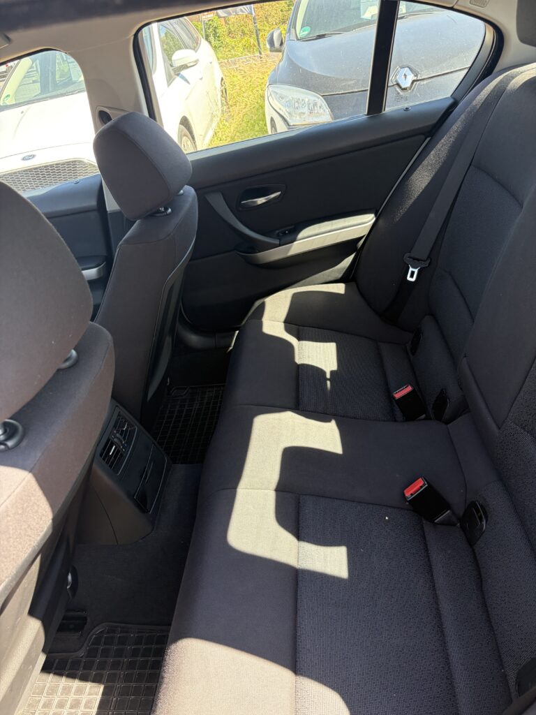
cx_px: 268
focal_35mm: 26
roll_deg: +13.9
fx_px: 537
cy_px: 358
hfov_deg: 53.1
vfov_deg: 67.3
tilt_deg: -30.0
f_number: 1.6
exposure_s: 1/209
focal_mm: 5.96
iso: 80
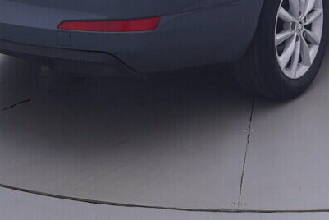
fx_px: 739
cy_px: -140
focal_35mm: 81
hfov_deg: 24.7
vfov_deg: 15.2
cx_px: 265
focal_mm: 15
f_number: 5
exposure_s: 1/80
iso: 200
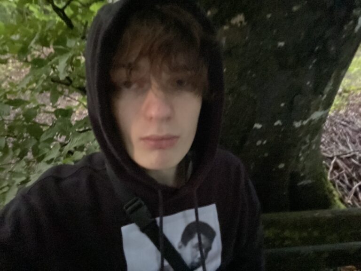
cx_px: 180
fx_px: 240
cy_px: 136
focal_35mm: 23
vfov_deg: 58.9
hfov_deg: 73.9
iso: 2000
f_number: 2.2
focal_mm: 2.71
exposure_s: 1/15
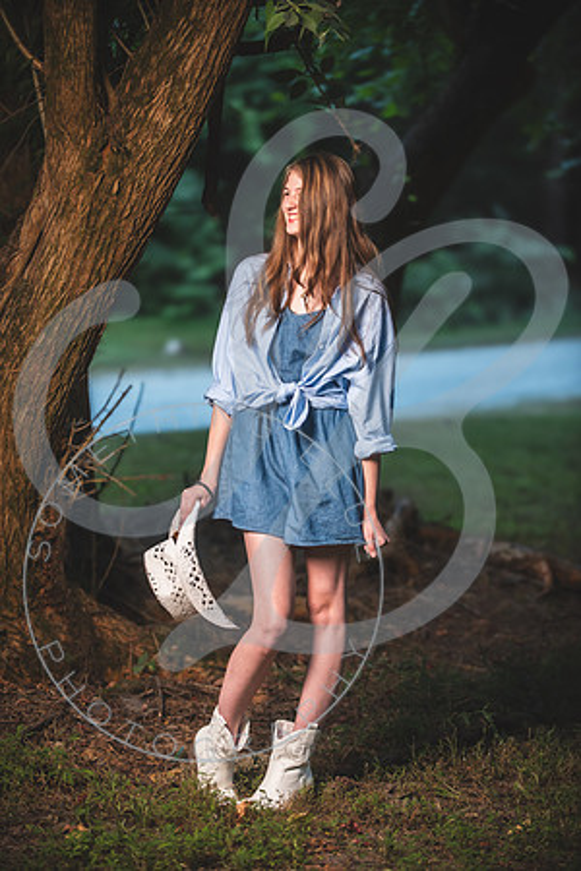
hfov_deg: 13.0
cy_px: 436
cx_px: 290
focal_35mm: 105
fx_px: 2542
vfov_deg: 19.5
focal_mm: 105
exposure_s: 1/400
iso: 500
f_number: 2.8
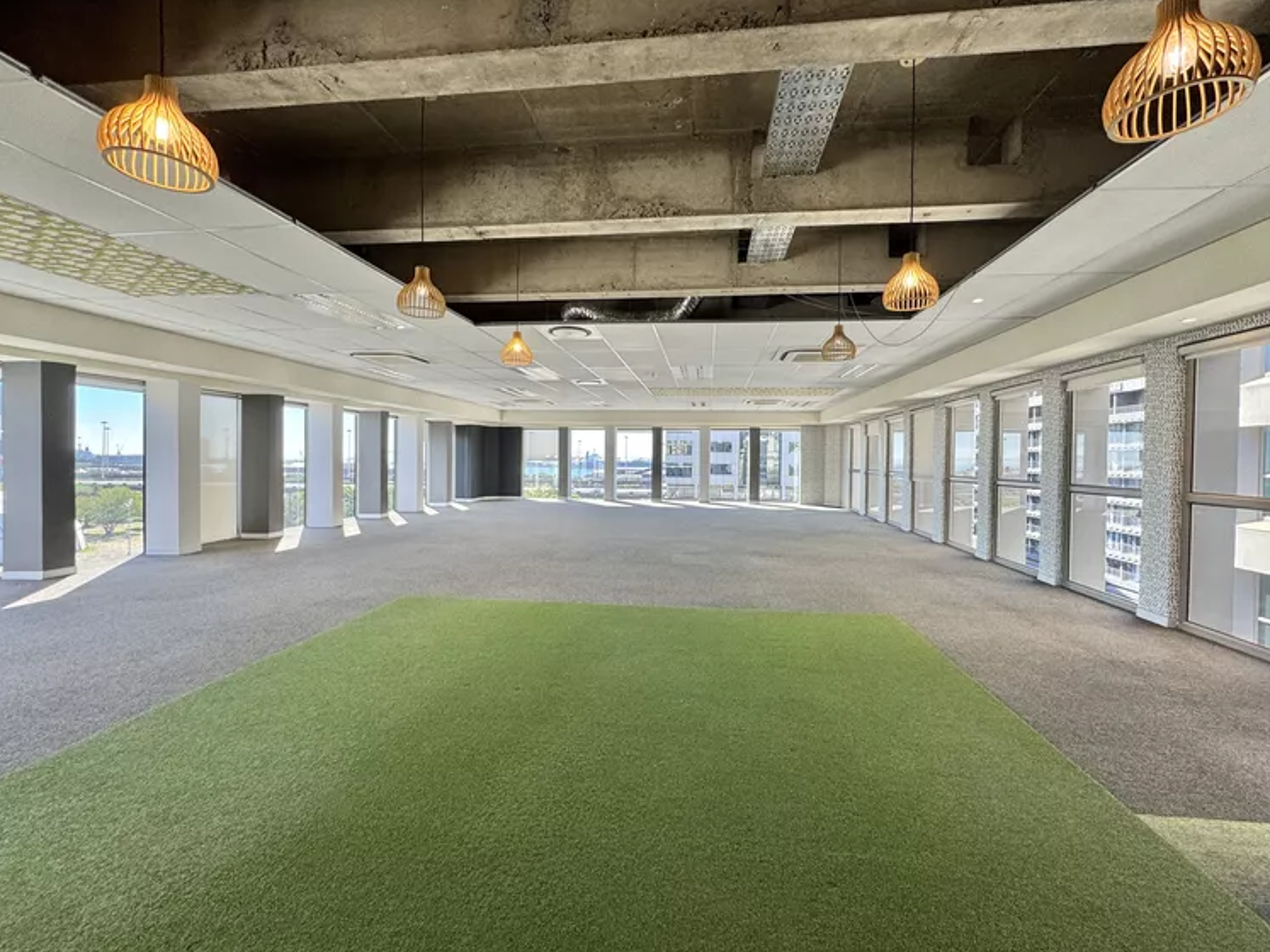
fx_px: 550
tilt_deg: -2.0
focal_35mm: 15
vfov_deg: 81.7
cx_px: 646
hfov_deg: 98.2
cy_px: 468
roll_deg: -0.9
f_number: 2.2
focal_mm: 2.22
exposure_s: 1/100
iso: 80
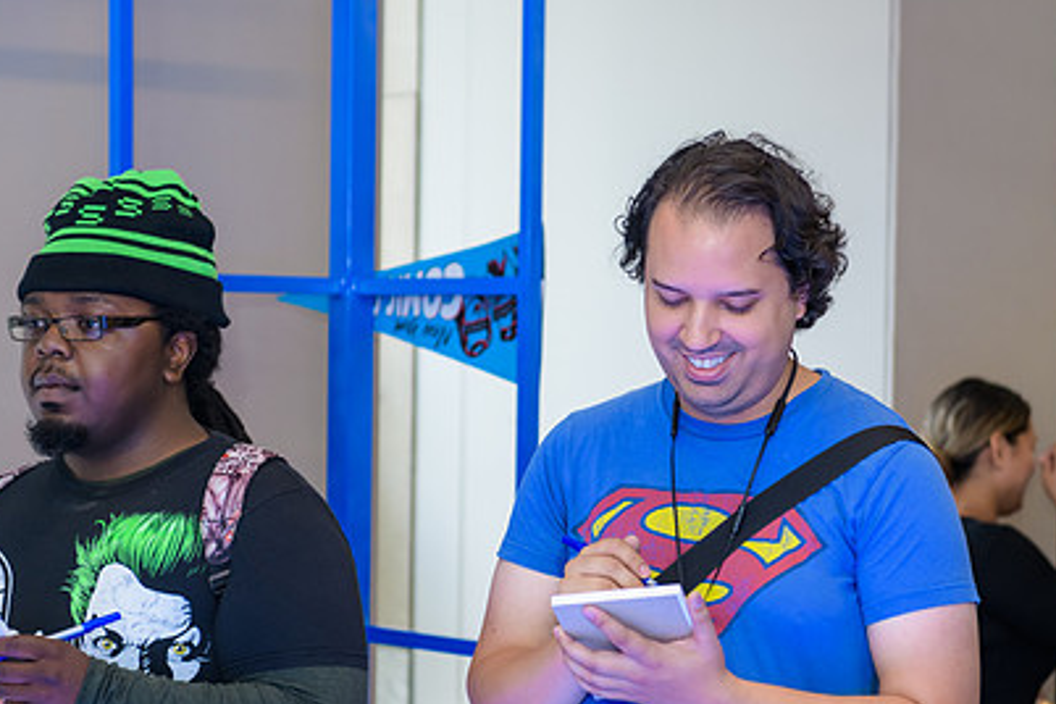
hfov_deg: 20.2
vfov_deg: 13.5
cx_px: 638
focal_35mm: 101
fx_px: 2962
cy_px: 440
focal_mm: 70
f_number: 3.2
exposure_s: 1/125
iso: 800
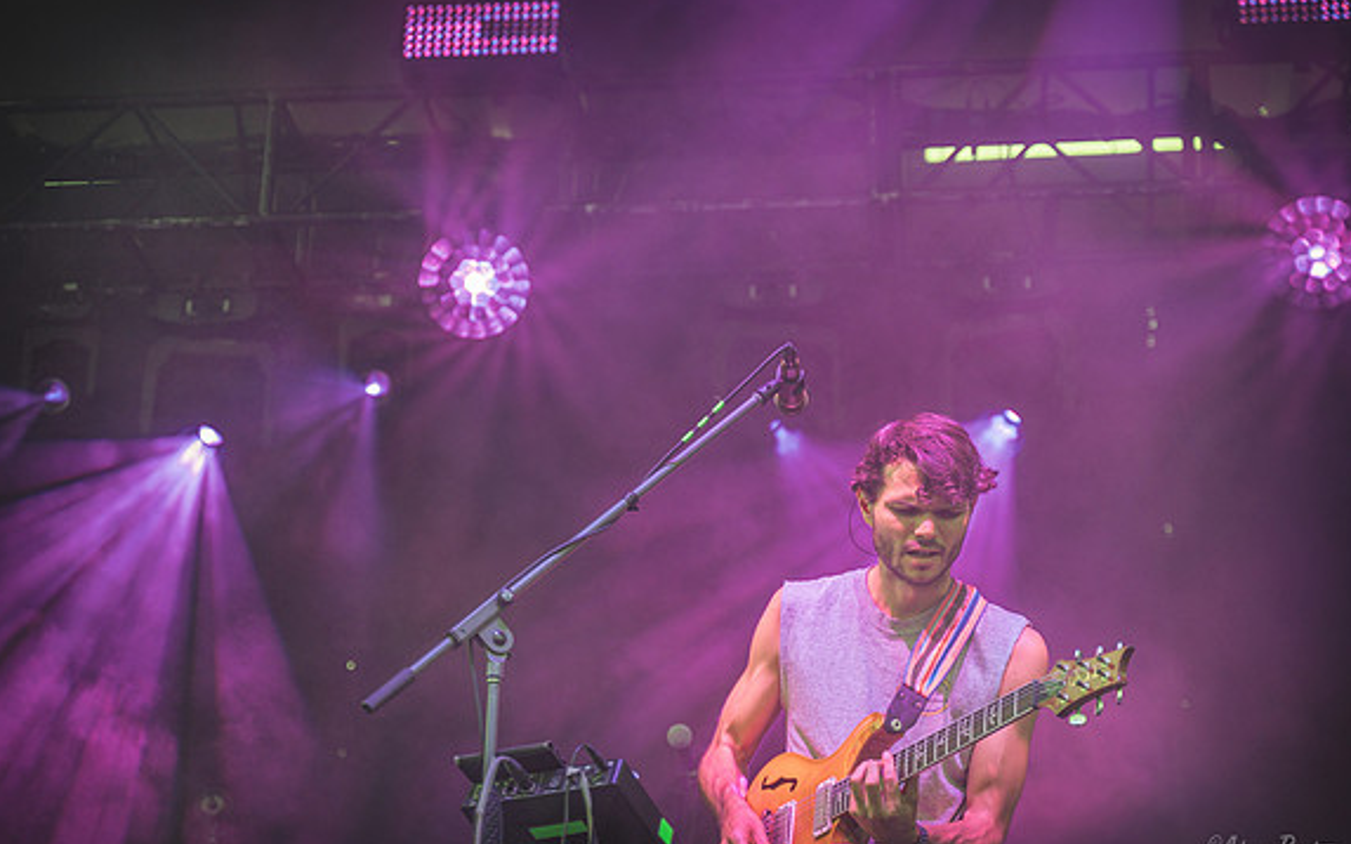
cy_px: 442
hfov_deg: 32.0
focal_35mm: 64
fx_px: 2356
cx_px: 672
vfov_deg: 20.3
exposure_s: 1/400
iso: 400
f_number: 2.8
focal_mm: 62
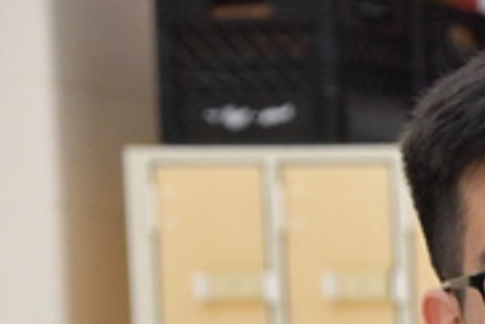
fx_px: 7078
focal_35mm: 525
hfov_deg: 3.8
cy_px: 874
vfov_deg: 2.6
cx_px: 1342
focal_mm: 62
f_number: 5.6
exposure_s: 1/125
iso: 2000
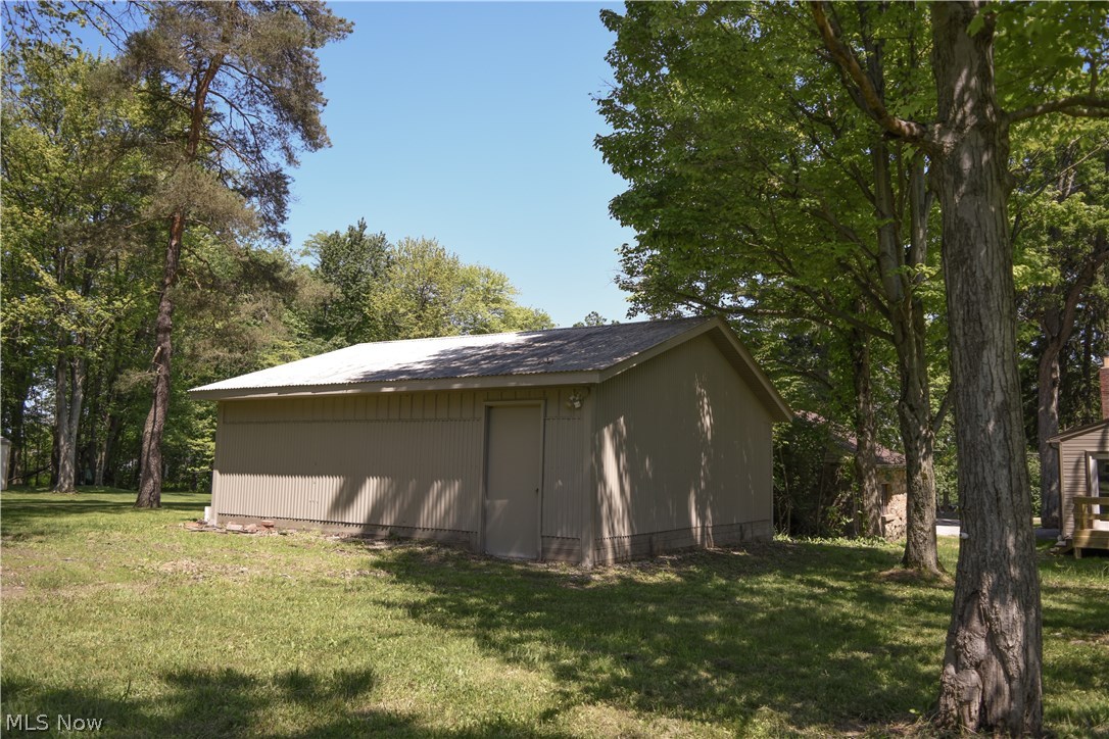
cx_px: 554
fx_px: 832
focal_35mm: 27
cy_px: 370
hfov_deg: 67.4
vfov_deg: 47.9
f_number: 4
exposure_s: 1/500
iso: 100
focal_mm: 18
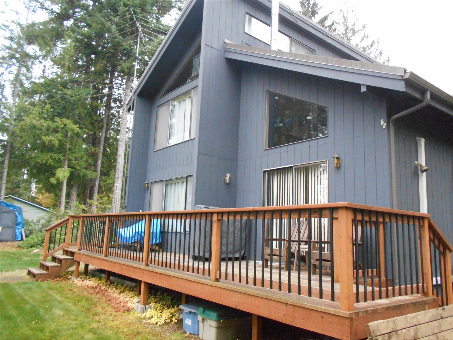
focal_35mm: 26
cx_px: 226
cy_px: 170
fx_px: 340
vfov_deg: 53.1
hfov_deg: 67.3
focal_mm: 4.6
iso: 800
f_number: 3.2
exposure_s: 1/250
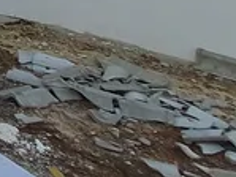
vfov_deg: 17.9
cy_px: -102
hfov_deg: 13.7
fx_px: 491
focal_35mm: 72
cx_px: -382
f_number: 2.2
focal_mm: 1.74
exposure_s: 1/251
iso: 50
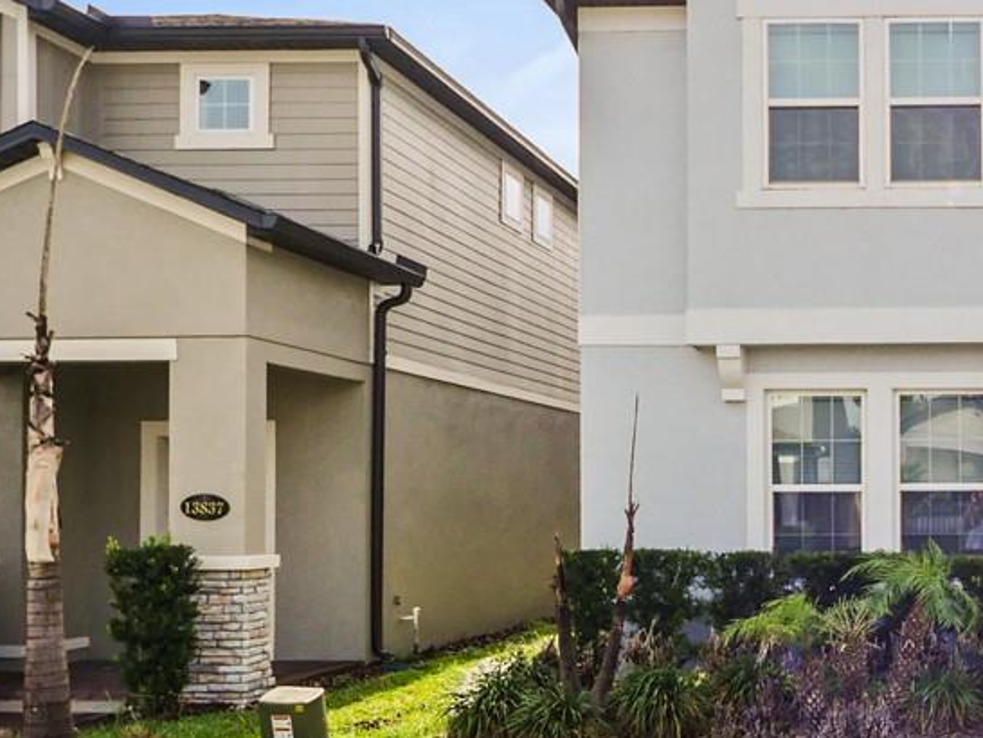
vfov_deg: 34.7
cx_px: 985
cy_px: 216
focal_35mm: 41
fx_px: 1165
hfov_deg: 40.1
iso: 200
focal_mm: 7
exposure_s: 1/640
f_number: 10
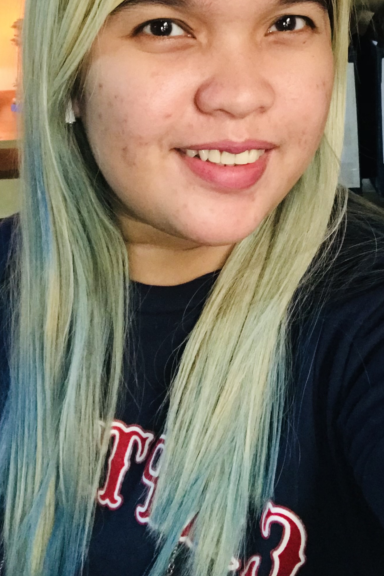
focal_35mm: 52
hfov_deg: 26.0
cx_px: 214
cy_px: 133
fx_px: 832
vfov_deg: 37.1
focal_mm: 2.87
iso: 250
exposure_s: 1/20
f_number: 2.2
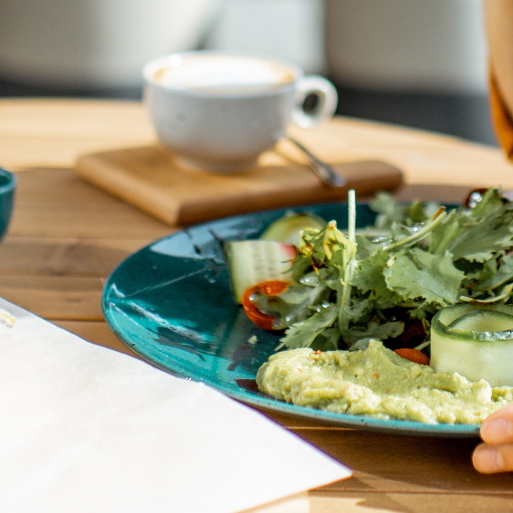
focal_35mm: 138
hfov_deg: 12.6
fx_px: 2314
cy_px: -114
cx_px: 326
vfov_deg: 12.3
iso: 200
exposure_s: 1/3200
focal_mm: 35
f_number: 2
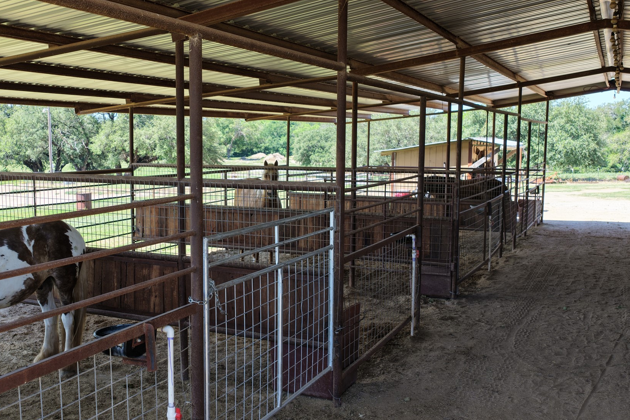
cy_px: 215
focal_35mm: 37
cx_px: 246
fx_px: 647
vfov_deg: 35.9
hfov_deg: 51.5
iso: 100
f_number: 2.8
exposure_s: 1/120
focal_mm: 14.45
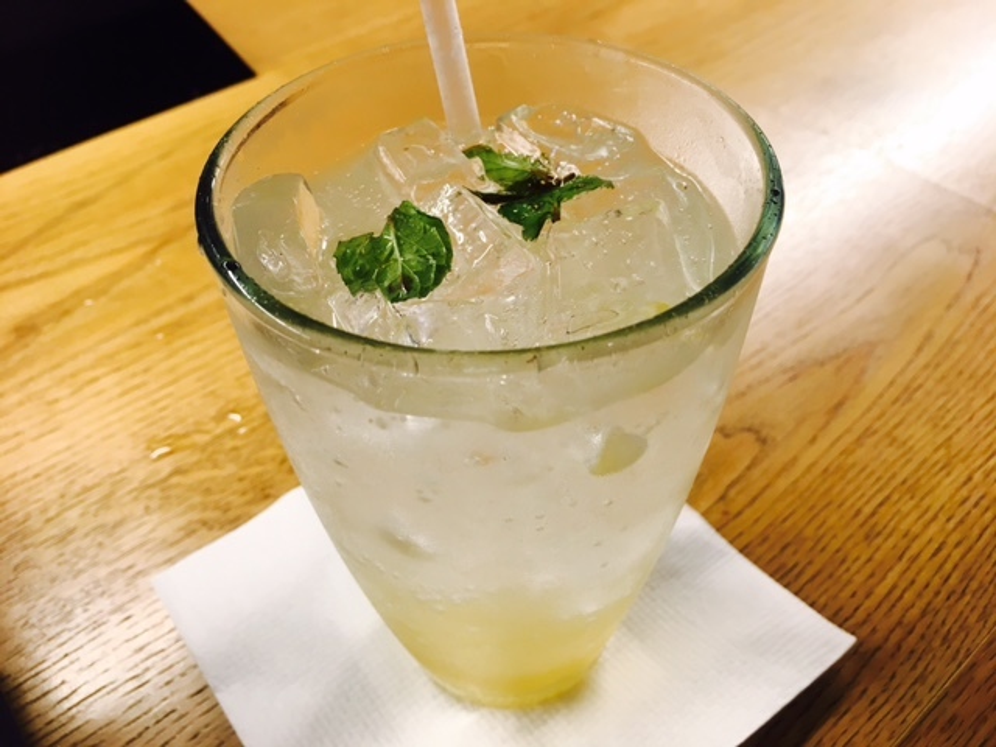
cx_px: 498
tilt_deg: -44.5
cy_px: 374
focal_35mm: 29
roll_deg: +1.9
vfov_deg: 48.2
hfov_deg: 61.7
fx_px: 834
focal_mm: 4.15
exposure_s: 1/30
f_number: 2.2
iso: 32
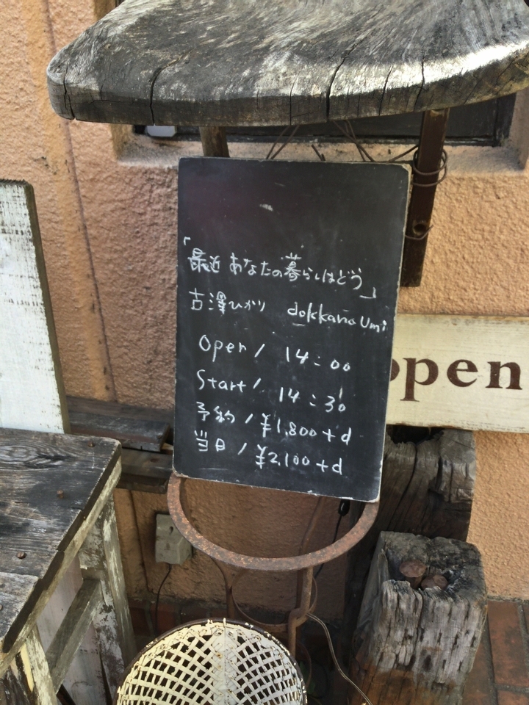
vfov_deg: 58.4
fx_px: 632
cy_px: 352
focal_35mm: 31
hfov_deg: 45.4
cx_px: 264
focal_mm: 3.3
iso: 25
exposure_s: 1/85
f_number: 2.4
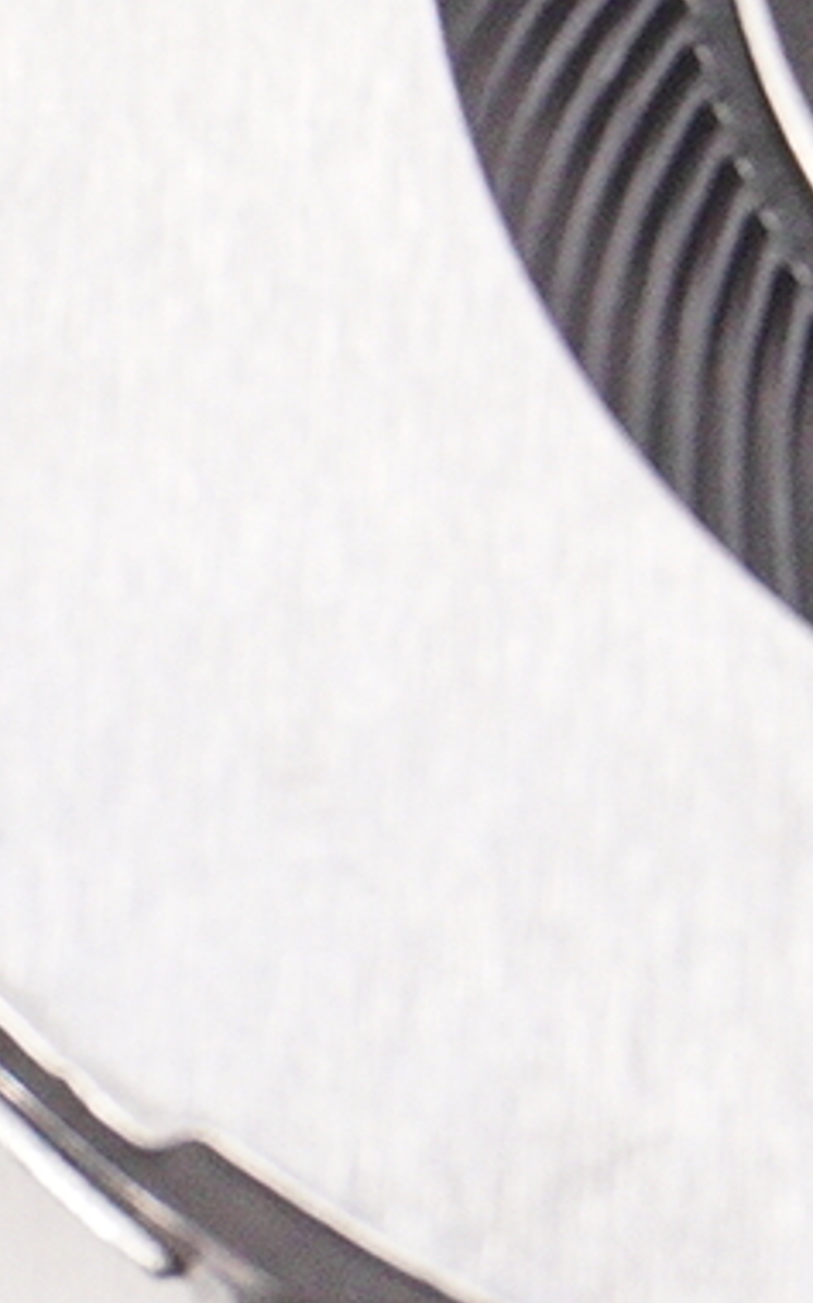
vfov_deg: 6.1
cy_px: -182
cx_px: 1650
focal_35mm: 342
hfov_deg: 3.8
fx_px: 12143
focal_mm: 34
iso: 1250
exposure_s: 1/125
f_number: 5.6
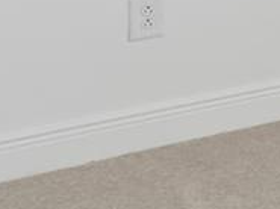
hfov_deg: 8.6
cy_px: -233
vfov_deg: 10.6
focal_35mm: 125
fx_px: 1009
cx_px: 1075
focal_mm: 10
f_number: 7.1
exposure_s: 1/40
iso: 100
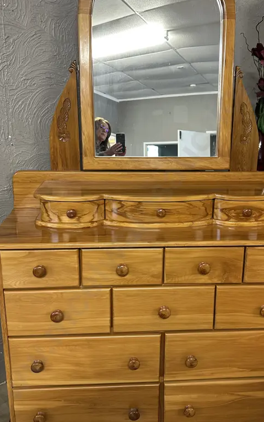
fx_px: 391
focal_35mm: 34
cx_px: 157
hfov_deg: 37.2
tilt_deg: -15.2
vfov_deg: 56.7
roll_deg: -1.5
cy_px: 199
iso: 200
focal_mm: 6.86
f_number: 1.78
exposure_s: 1/50
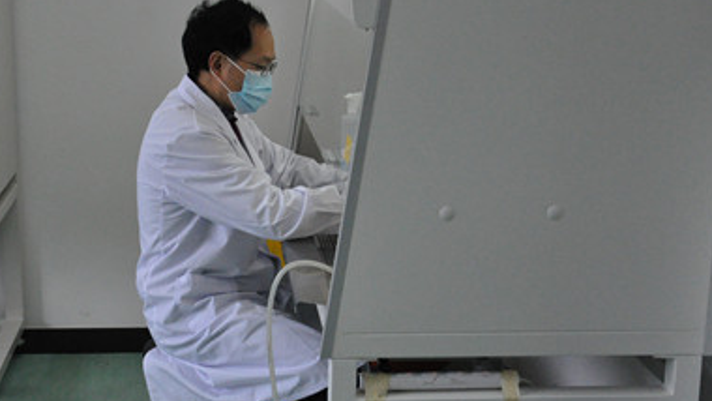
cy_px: 227
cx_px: 275
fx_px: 1246
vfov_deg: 18.3
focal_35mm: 66
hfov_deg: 31.8
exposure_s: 1/800
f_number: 4.2
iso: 3200
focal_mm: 32
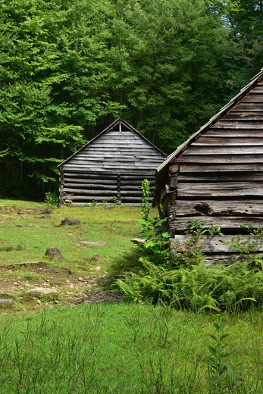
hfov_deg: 17.5
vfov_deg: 26.0
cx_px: 132
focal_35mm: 78
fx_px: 854
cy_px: 197
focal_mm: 52
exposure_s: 1/30
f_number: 14
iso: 400
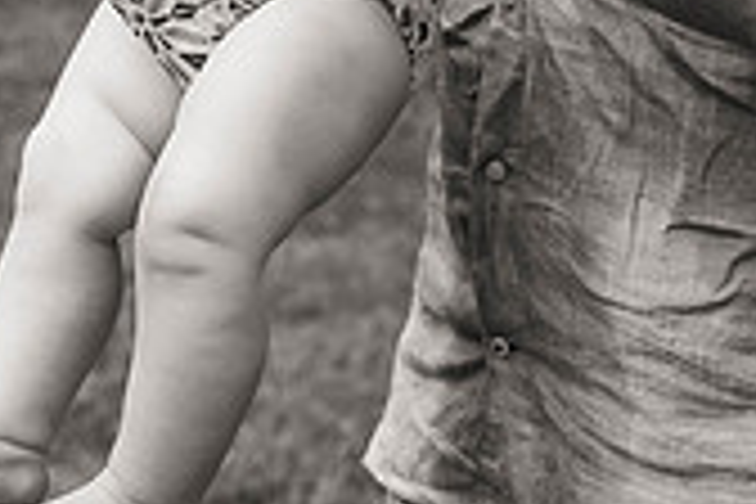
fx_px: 3822
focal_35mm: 182
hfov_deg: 10.9
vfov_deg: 7.4
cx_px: -347
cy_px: -305
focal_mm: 50
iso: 400
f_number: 4
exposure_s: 1/2500
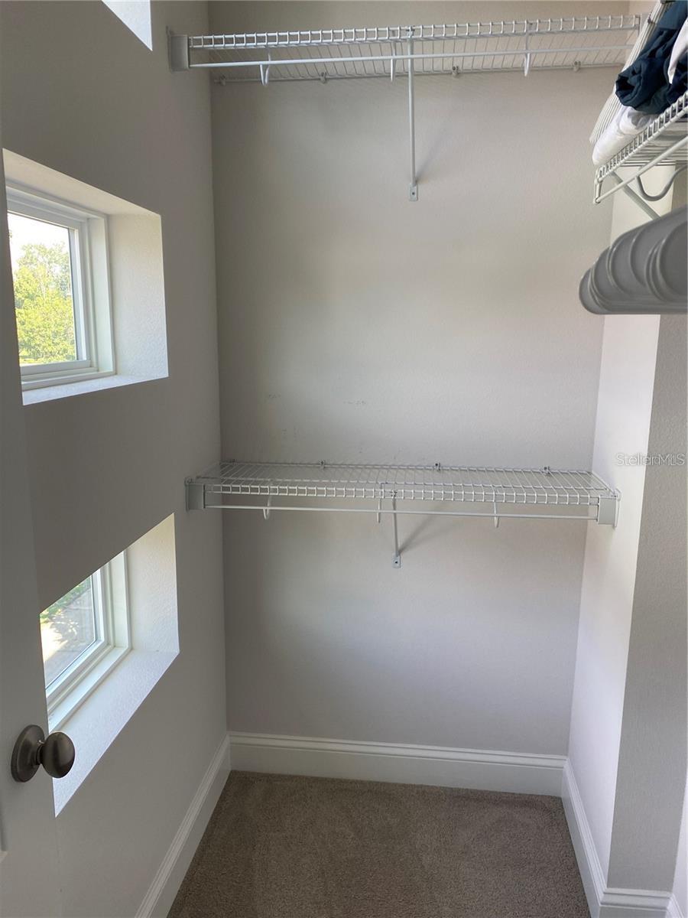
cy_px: 459
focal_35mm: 26
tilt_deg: -11.3
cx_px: 344
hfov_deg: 53.1
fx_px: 689
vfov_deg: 67.3
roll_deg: -0.8
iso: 64
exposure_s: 1/122
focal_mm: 4.25
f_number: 1.8
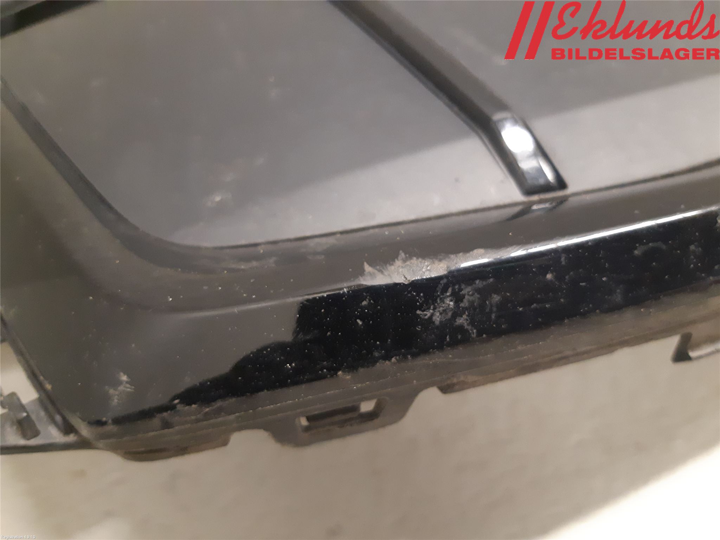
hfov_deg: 67.3
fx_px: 541
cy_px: 270
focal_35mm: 26
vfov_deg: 53.1
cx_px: 360
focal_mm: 3.93
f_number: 1.7
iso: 400
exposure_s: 1/25
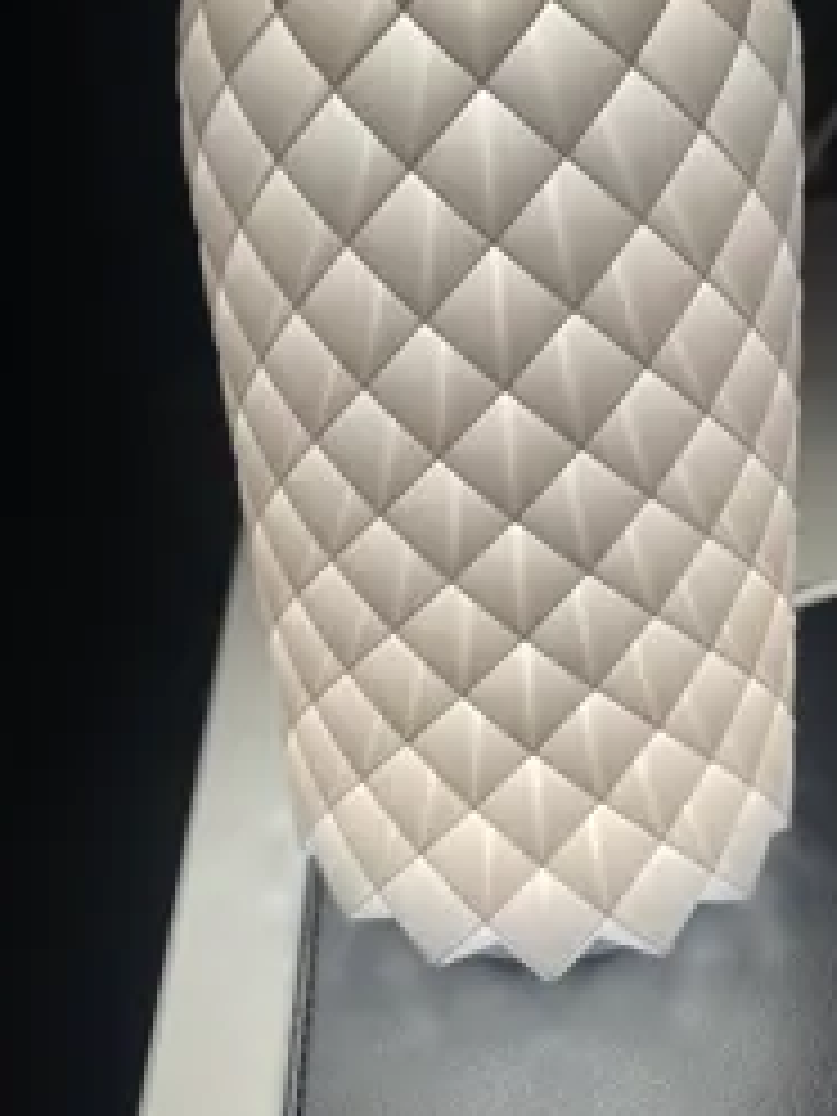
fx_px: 1354
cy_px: 410
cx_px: 472
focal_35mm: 42
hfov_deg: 34.3
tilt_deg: -24.7
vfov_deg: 44.4
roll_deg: +5.5
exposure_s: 1/121
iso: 100
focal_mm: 4.2
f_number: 1.6
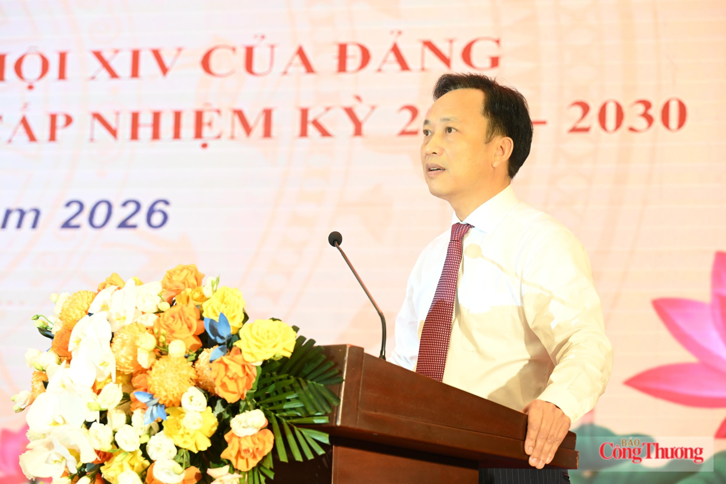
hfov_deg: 18.6
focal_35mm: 110
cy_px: 242
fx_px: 2218
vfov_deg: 12.5
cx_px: 363
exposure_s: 1/160
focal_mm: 110
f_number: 4.5
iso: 1250
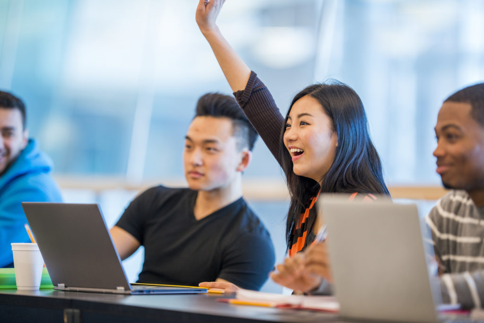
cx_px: 242
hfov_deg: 10.3
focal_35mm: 200
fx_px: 2689
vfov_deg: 6.9
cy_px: 162
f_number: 2
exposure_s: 1/320
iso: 500
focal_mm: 200
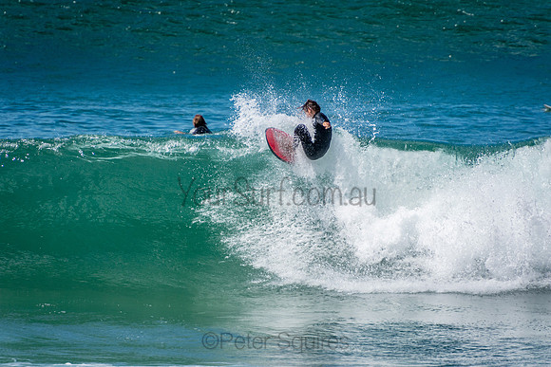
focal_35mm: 600
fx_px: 9185
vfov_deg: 2.3
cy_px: 184
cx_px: 276
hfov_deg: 3.4
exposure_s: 1/2000
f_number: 5.6
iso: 320
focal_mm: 400
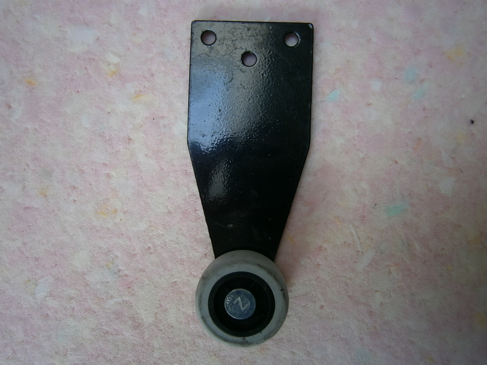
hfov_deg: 67.3
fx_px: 366
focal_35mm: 26
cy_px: 182
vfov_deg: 53.1
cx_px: 244
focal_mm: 4.7
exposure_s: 1/60
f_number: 2.8
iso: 80
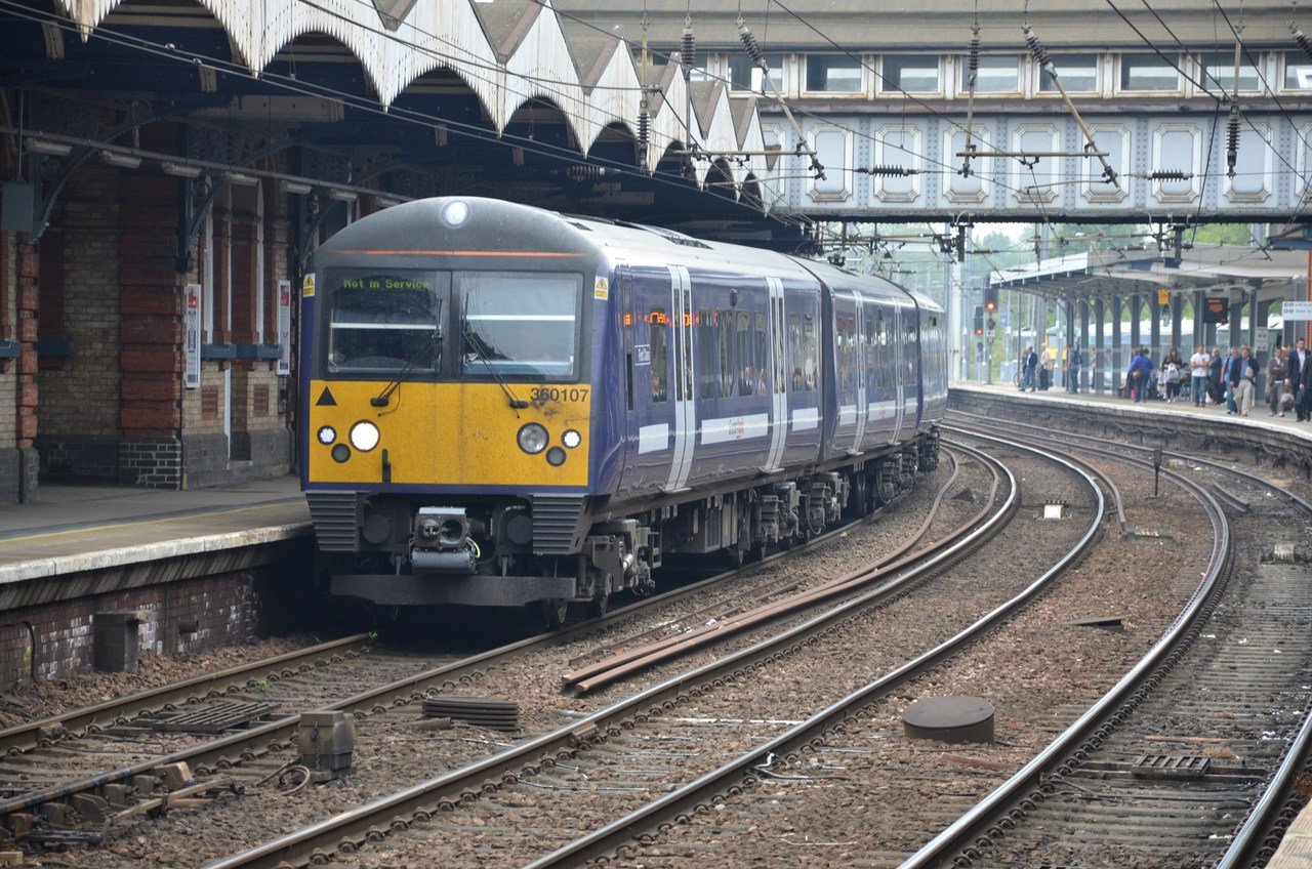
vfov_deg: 8.7
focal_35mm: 158
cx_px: 656
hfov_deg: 13.1
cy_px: 434
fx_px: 5729
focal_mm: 105
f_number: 5.6
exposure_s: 1/125
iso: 250
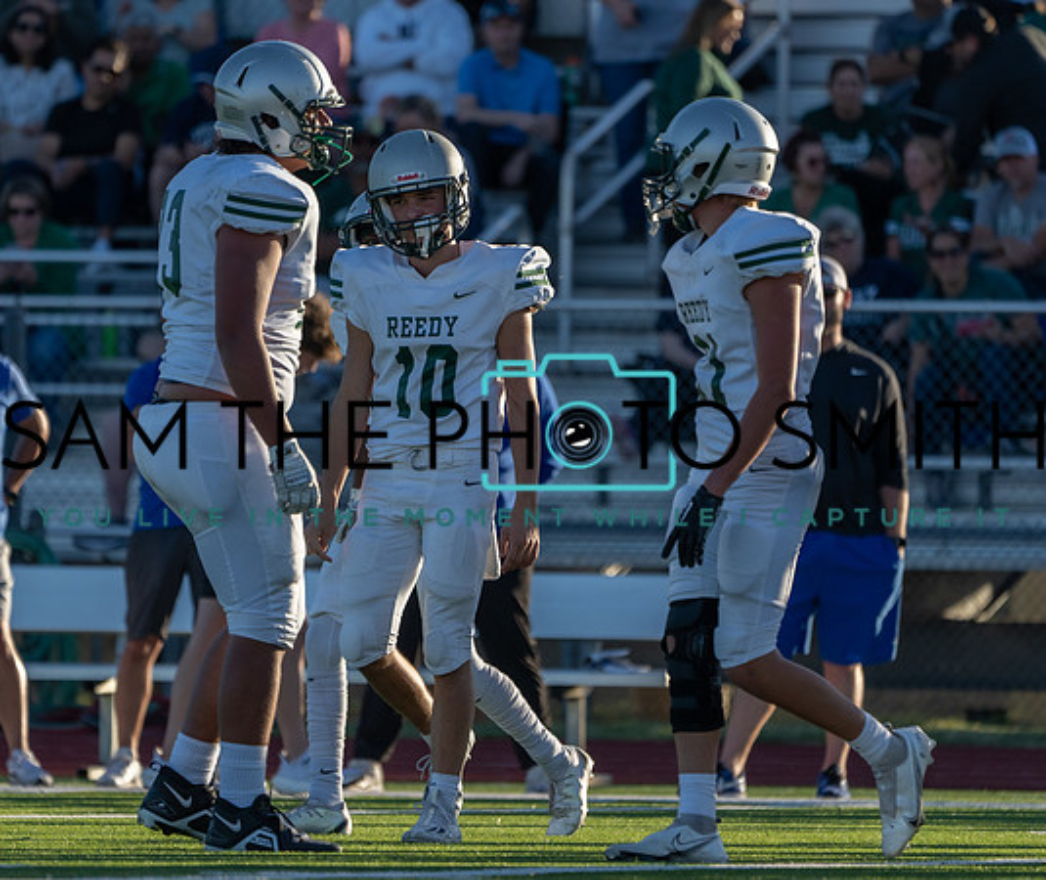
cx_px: 483
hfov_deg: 3.5
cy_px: 415
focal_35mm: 536
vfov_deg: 3.0
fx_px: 16947
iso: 500
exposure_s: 1/1250
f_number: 5.6
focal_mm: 400
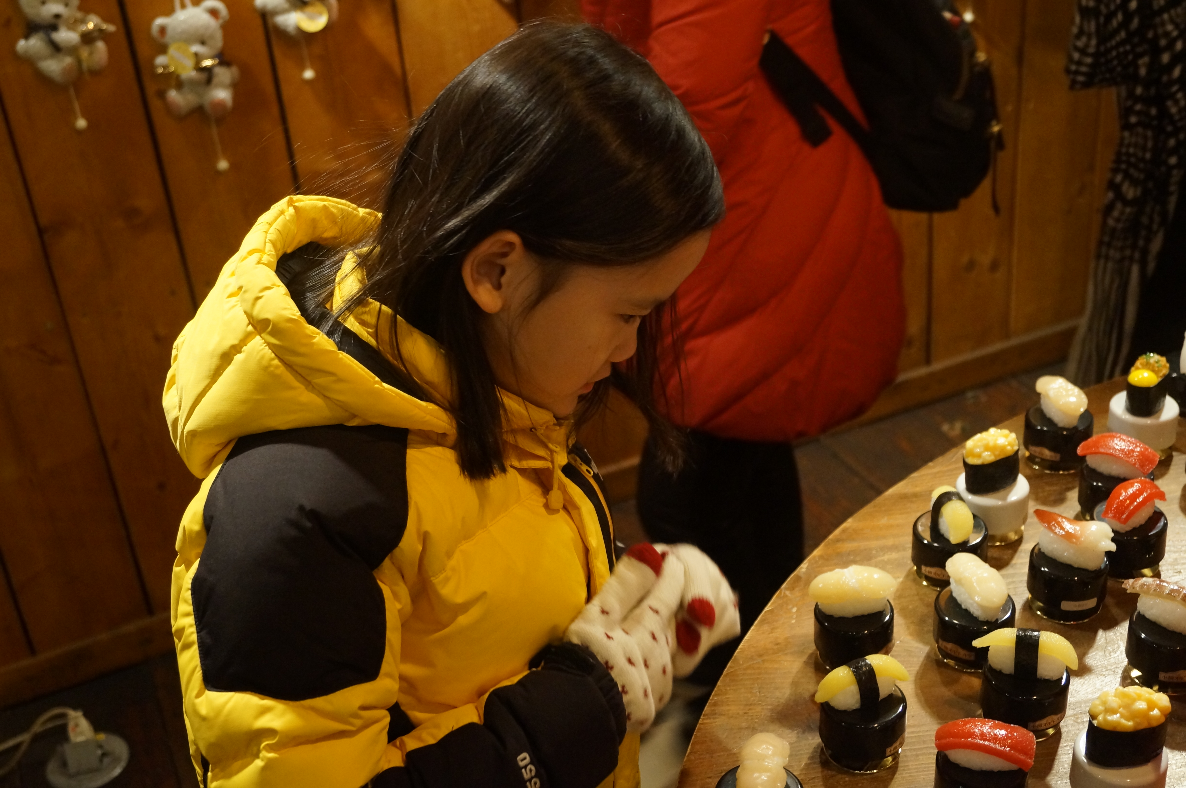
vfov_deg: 31.8
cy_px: 394
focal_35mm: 42
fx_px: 1382
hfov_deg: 46.4
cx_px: 593
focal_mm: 28
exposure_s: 1/60
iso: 2000
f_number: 4.5
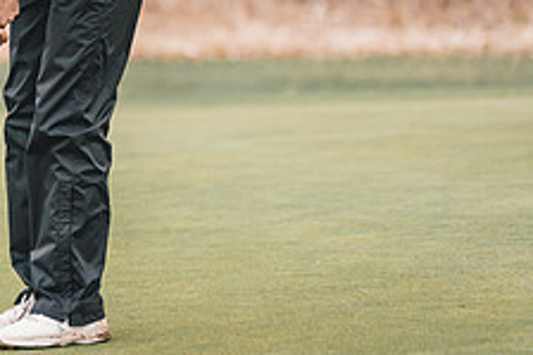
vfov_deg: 3.3
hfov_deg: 5.0
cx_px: -2
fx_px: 6066
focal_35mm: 410
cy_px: -39
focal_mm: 150
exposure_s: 1/3200
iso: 640
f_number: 2.8
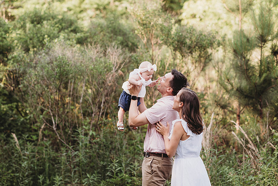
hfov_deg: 23.9
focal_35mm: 85
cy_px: 93
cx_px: 139
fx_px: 657
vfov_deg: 16.1
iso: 100
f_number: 2.2
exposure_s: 1/250
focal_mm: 85
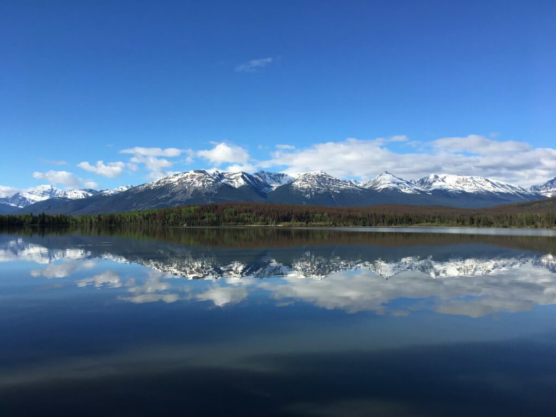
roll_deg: -0.6
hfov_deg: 61.7
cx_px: 278
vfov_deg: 48.2
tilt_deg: +2.5
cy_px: 208
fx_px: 466
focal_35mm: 29
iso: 25
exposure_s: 1/1876
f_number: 2.2
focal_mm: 4.15
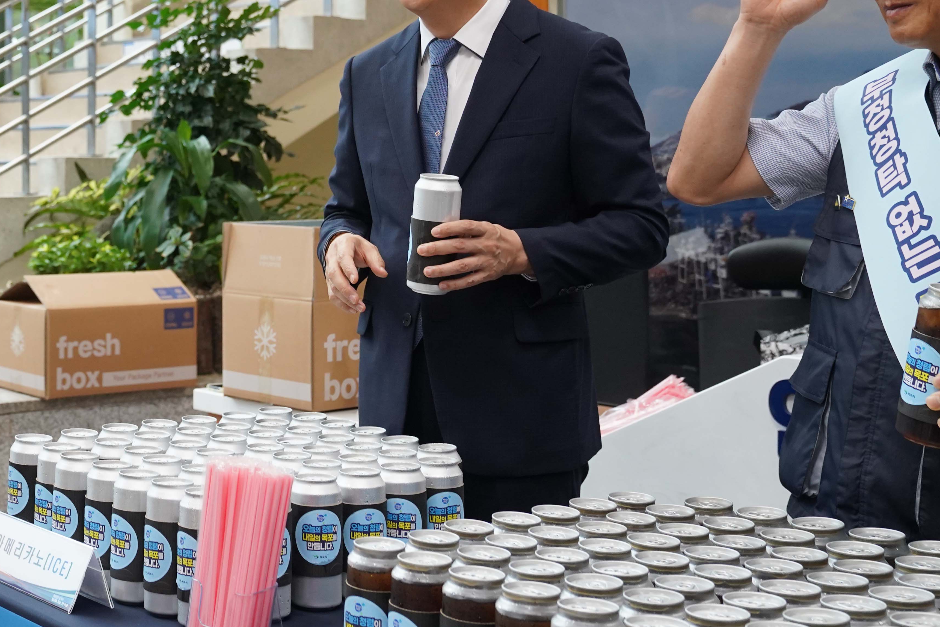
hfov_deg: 31.7
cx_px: 143
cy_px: 162
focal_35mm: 61
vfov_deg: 22.1
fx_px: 1593
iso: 2000
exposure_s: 1/160
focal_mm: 35
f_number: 4
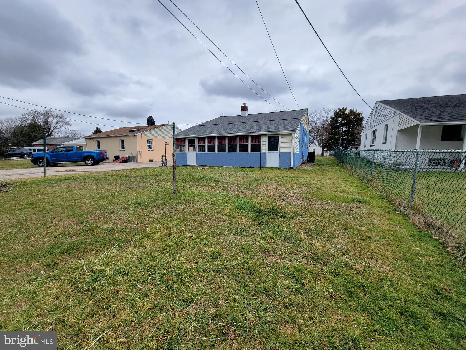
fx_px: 175
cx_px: 233
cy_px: 175
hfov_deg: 106.2
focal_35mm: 13
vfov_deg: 89.9
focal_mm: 2.2
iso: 50
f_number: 2.2
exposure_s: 1/732
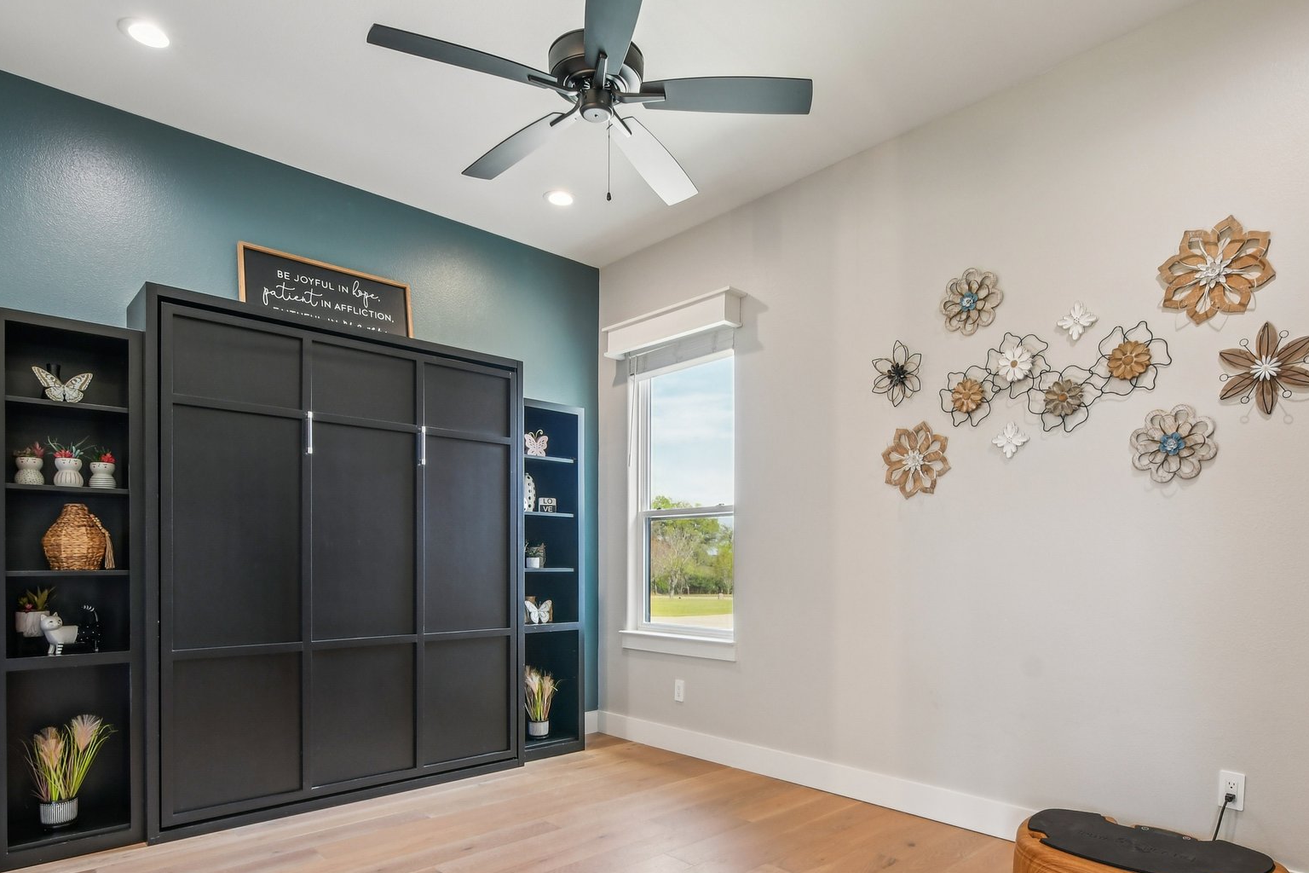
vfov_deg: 61.4
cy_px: 520
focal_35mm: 20
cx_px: 691
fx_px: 727
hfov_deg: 83.9
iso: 400
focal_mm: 10
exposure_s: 1/13
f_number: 8
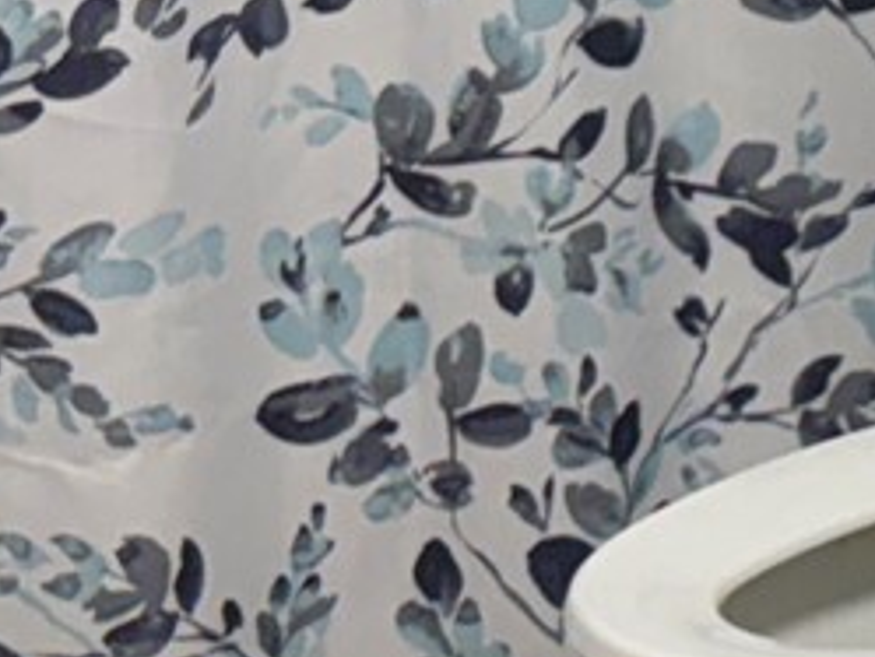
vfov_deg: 8.6
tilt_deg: -8.4
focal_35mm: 167
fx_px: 4223
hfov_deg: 10.0
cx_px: 2238
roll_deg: -1.0
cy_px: -443
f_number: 1.6
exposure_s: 1/60
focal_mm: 5.96
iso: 64
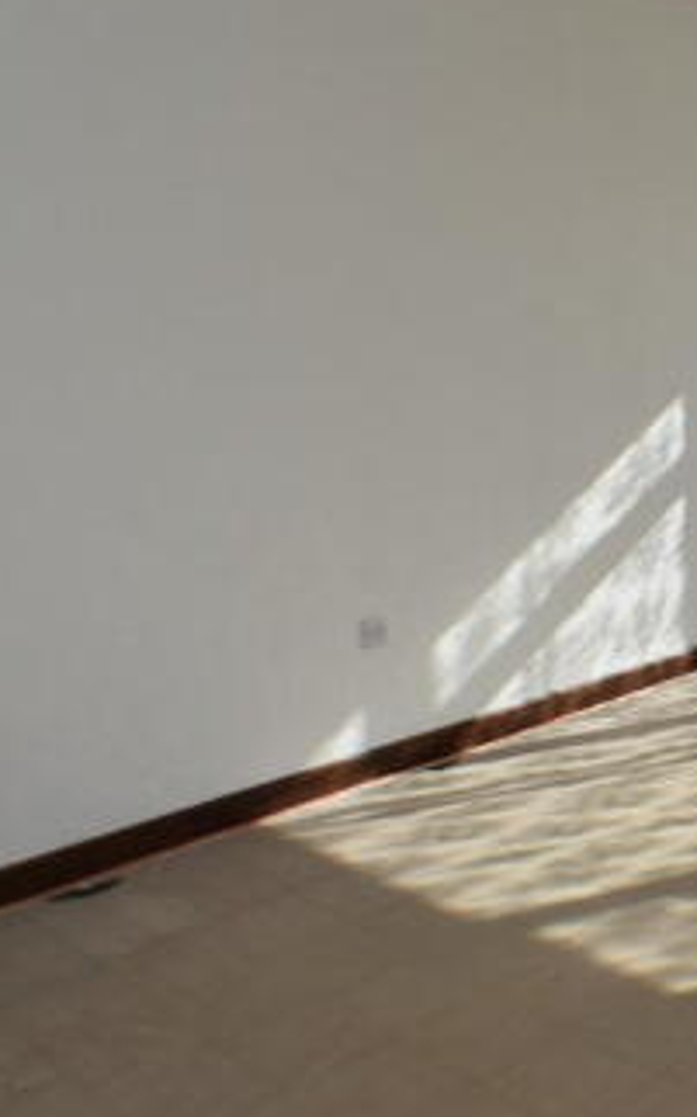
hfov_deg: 21.5
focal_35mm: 56
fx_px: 1704
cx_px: 831
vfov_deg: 36.2
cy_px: 630
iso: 200
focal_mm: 18
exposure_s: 1/250
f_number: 8
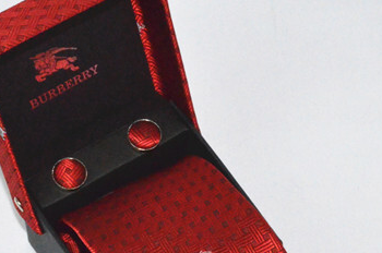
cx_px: 177
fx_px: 1633
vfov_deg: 8.8
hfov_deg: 13.3
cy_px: 227
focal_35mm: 154
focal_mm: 45
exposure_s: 1/250
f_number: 29
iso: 6400
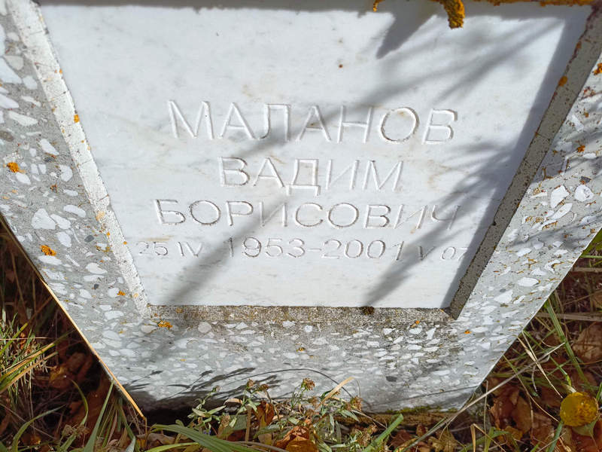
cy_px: 226
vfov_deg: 54.9
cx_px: 301
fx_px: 435
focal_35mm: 25
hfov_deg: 69.4
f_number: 1.69
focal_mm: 4.76
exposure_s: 1/992
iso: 113
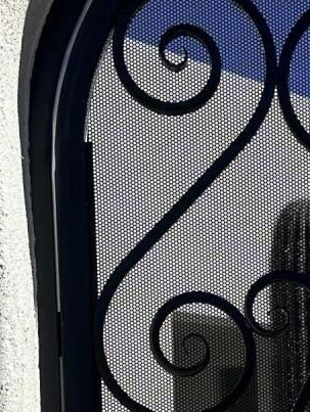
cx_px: 287
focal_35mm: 119
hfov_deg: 12.4
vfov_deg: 15.7
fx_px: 1419
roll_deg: +0.7
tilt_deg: -1.0
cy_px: 549
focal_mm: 6.86
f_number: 1.78
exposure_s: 1/5848
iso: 80
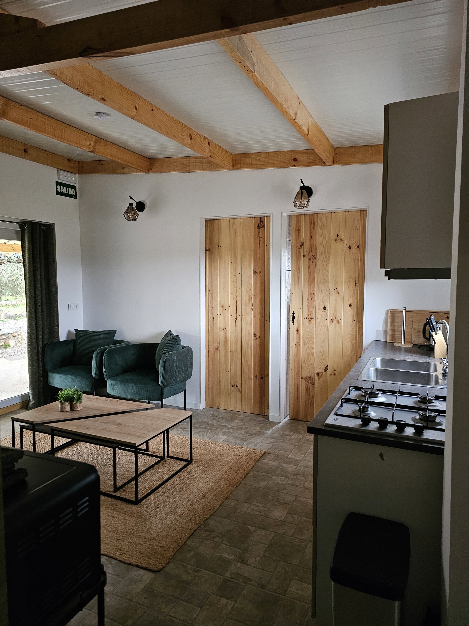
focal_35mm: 23
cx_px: 234
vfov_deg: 73.9
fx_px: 415
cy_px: 313
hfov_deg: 58.9
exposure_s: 1/33.3
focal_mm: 6.3
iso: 640
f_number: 1.7
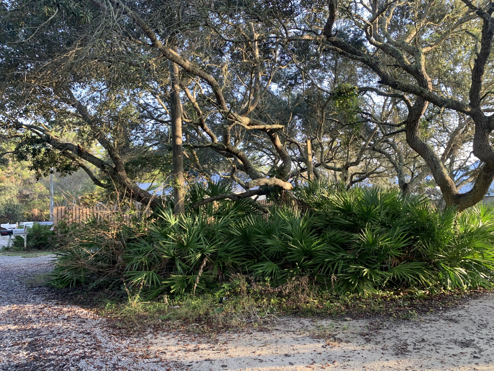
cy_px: 186
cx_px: 247
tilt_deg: +5.9
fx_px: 371
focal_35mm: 26
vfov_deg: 53.1
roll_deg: +1.9
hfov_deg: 67.3
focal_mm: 4.25
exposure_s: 1/121
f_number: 1.8
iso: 64
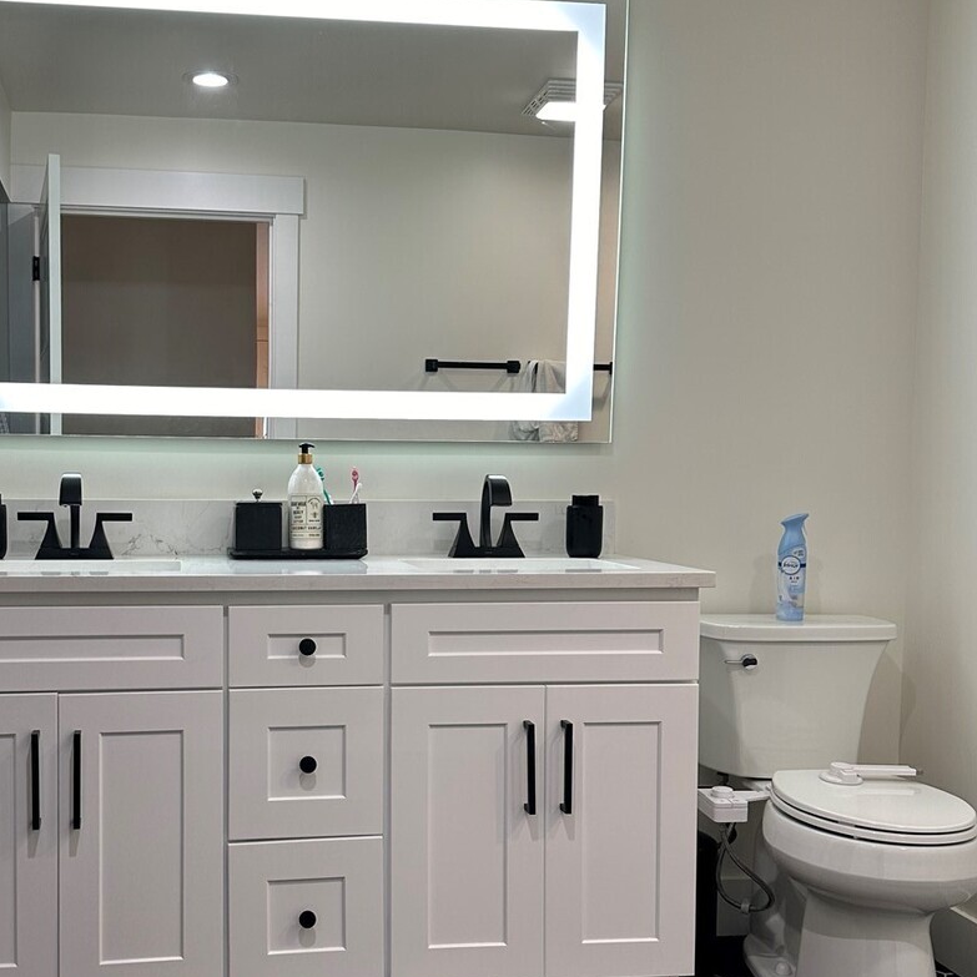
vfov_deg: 42.7
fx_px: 1245
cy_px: 554
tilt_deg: -3.6
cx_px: 333
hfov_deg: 42.3
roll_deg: -0.7
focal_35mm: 39
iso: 100
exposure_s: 1/120
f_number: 1.78
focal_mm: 6.86
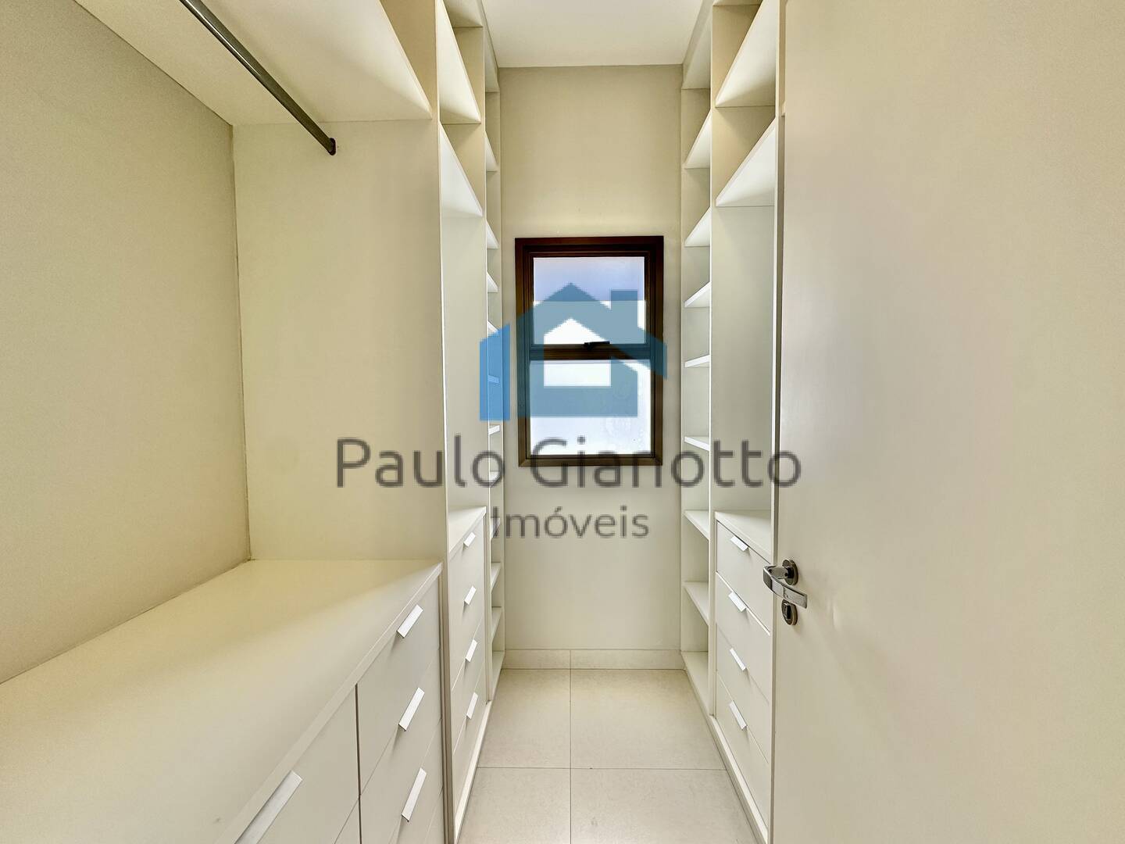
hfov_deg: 102.1
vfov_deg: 85.7
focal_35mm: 14
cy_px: 422
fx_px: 455
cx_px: 562
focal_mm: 2.22
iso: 40
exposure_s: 1/432
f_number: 2.2
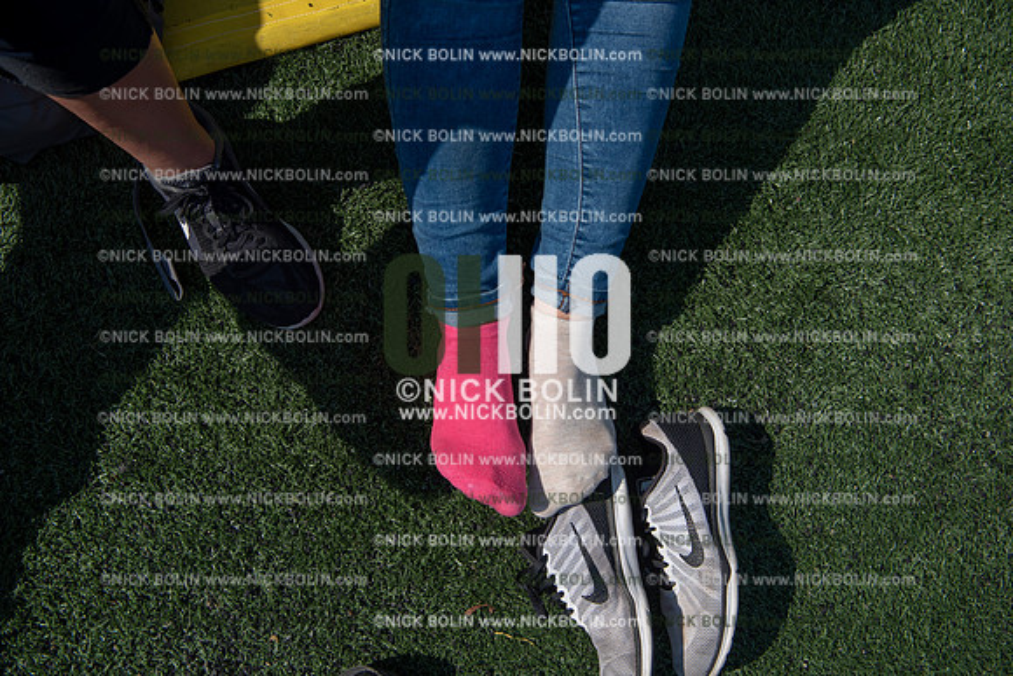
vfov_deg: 37.9
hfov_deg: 54.4
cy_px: 338
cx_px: 506
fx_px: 985
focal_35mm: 35
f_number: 5.6
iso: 200
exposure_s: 1/1600
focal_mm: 35
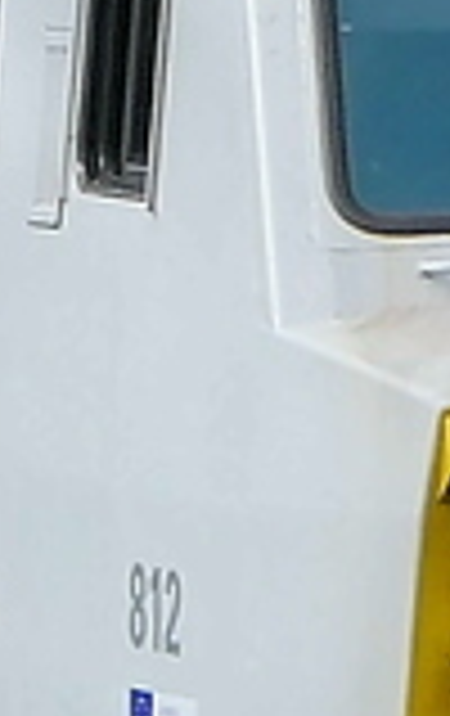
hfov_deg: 1.3
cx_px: -882
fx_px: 20394
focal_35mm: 1044
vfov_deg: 2.0
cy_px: -117
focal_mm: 37.2
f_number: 5.6
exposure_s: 1/800
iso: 320
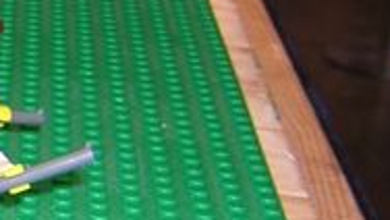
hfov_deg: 11.9
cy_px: -8
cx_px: -315
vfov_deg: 7.2
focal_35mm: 167
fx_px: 1728
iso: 100
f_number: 2.6
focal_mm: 4.7
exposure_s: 1/60.1
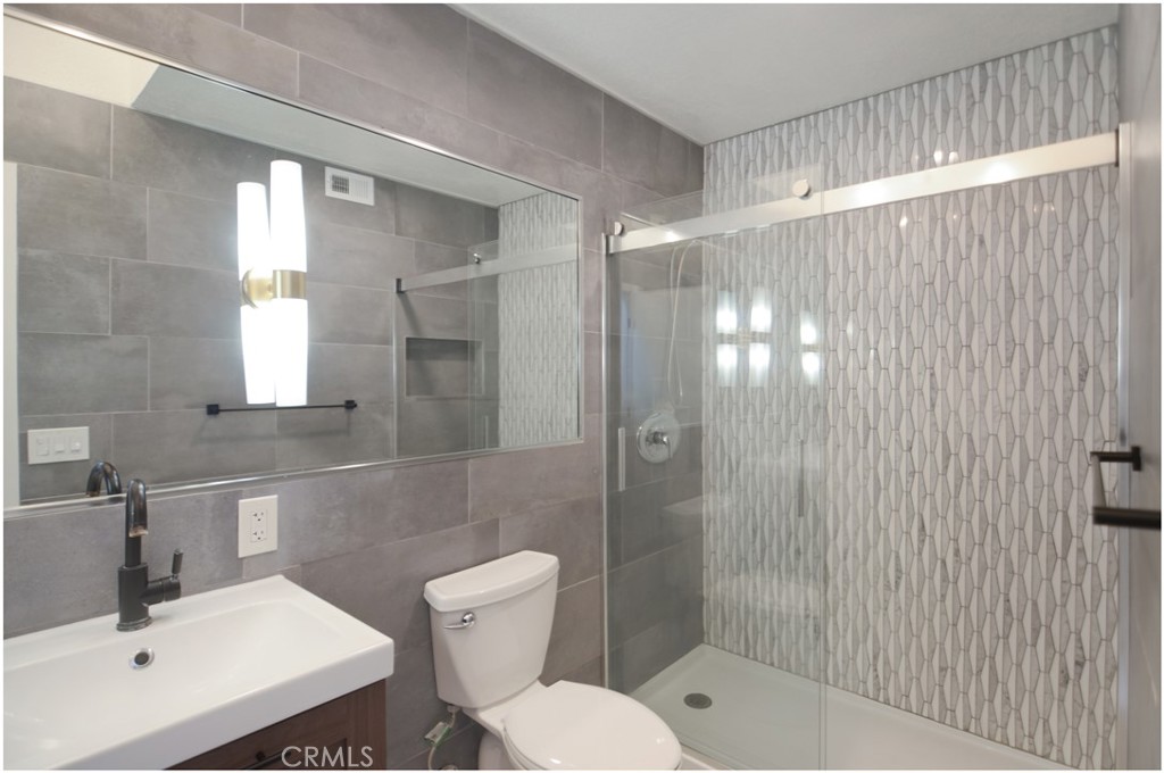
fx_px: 533
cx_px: 582
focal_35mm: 16
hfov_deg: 95.1
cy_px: 386
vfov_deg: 71.9
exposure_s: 1/60
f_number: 2.8
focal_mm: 11
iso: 100
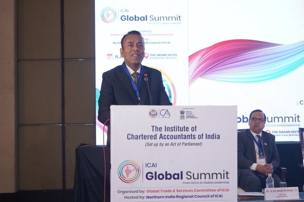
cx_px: 152
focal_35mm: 67
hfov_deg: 30.1
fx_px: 565
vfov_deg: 20.3
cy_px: 101
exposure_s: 1/160
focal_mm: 67
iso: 1600
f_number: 5.6
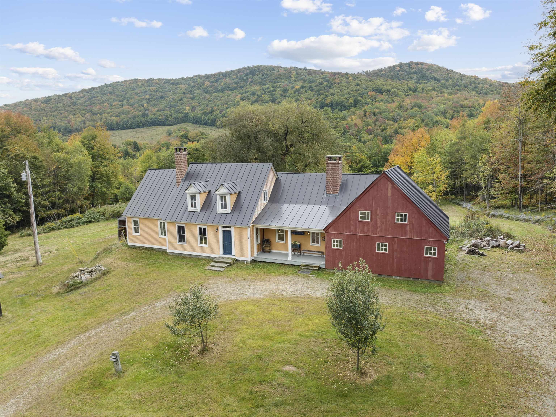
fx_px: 385
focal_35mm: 24
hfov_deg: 71.6
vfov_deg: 56.8
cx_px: 278
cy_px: 208
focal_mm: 12.3
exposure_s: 1/120
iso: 100
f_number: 3.5
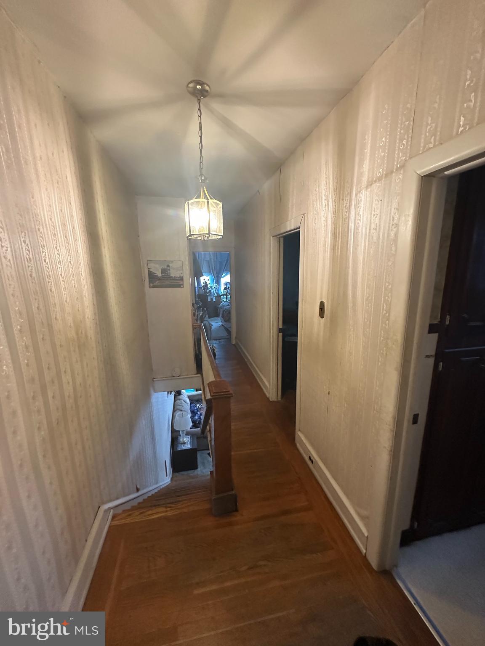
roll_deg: +1.1
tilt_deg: -10.5
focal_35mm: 14
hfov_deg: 85.7
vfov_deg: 102.1
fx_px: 262
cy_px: 323
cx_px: 242
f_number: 2.2
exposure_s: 1/60
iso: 800
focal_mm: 2.22
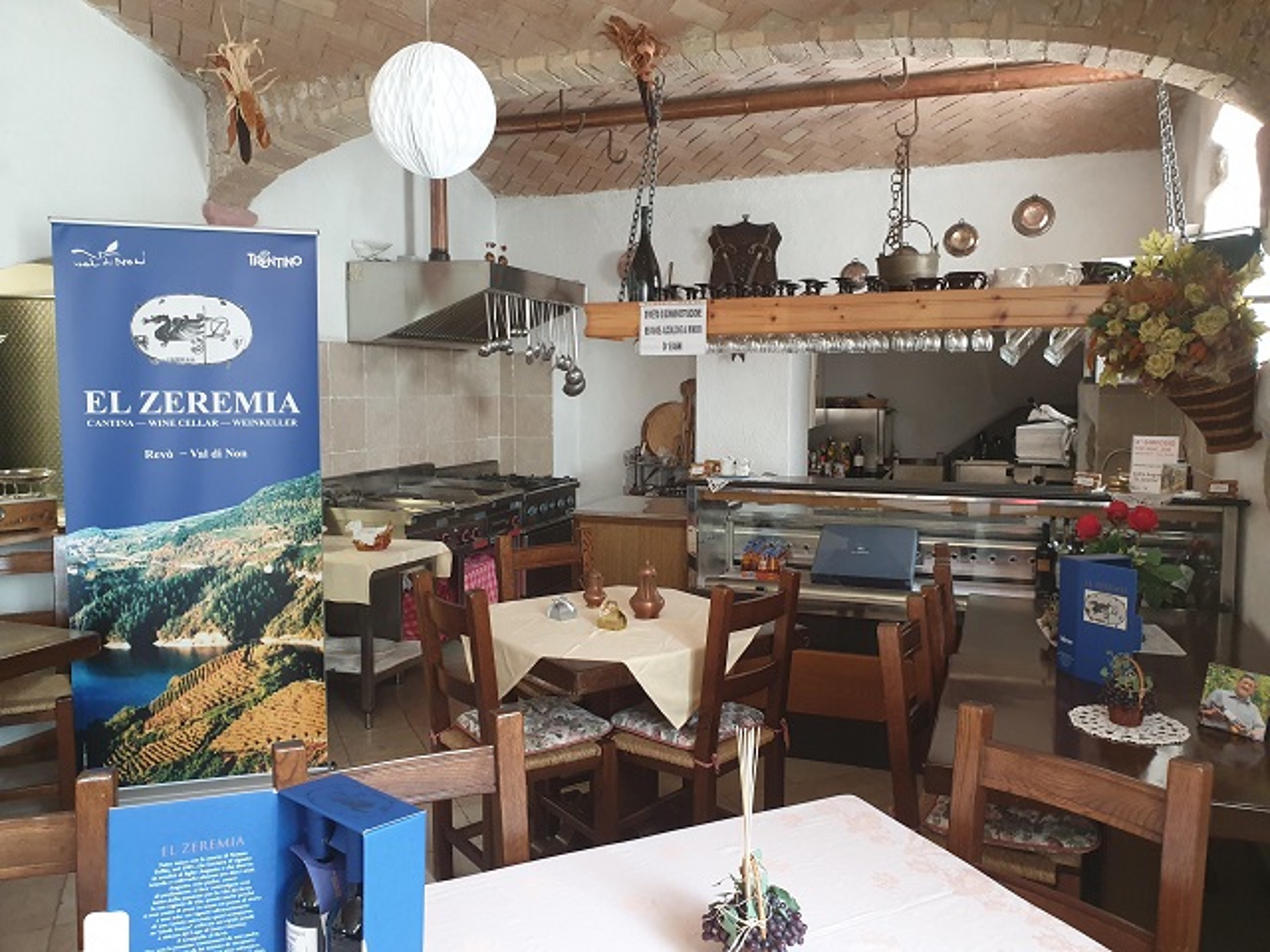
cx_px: 635
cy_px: 476
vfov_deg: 53.1
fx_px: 954
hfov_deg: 67.3
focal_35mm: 26
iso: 250
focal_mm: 4.3
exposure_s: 1/38
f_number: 2.4
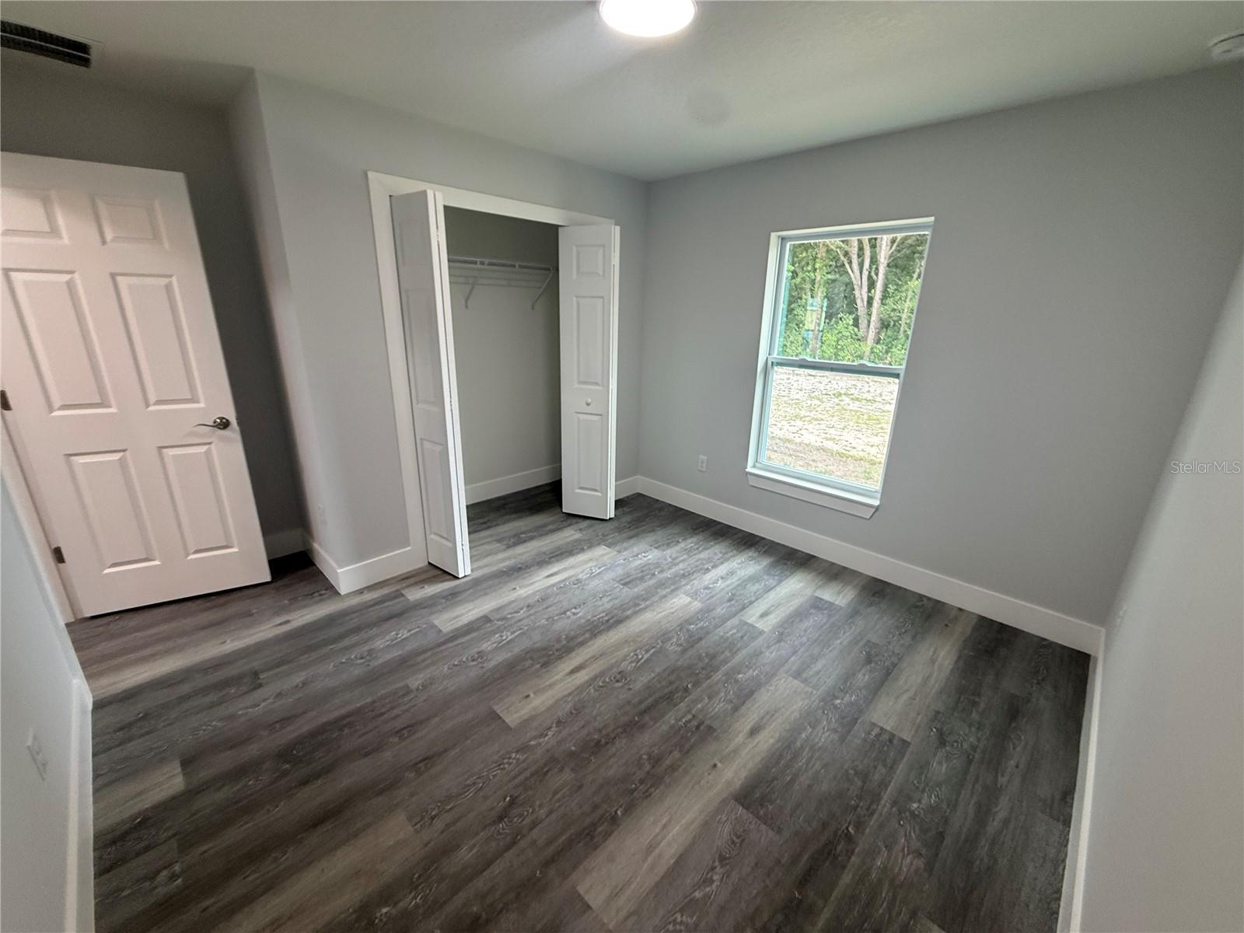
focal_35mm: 14
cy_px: 466
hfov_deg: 102.1
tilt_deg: -15.8
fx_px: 503
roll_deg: -2.4
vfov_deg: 85.7
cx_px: 622
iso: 64
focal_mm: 2.22
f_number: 2.2
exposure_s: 1/40
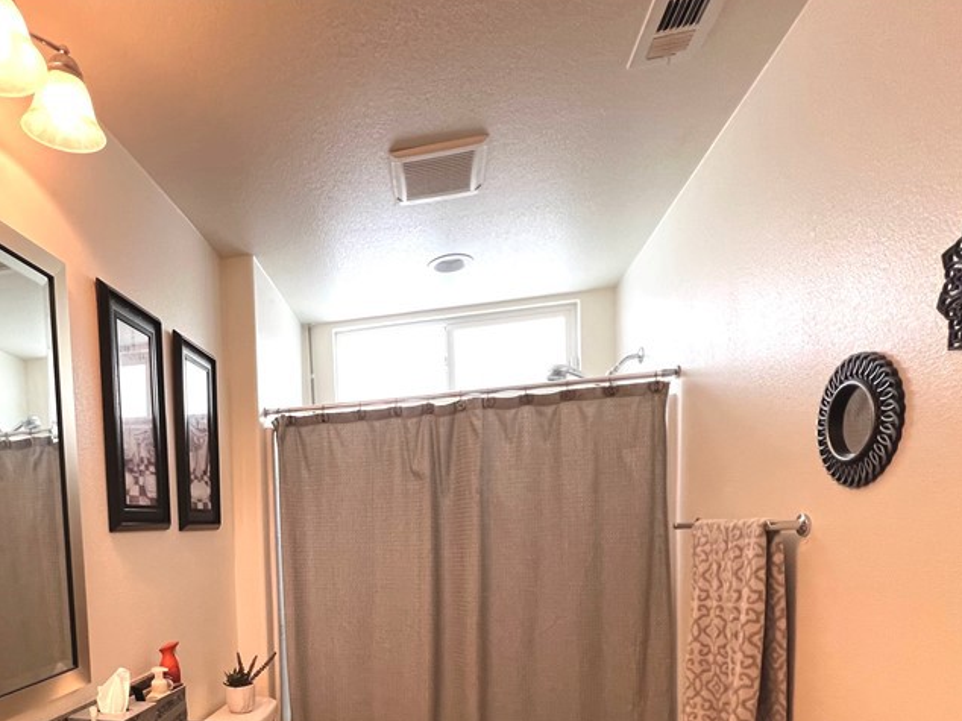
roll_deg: +2.0
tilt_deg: -4.8
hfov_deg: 75.5
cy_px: 568
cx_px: 290
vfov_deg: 58.9
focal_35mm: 21
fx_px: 583
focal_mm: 1.57
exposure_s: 1/120
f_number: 1.8
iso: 250
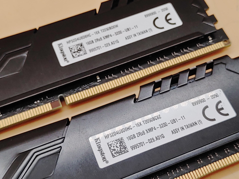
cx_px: 120
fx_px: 394
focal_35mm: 57
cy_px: 90
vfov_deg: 25.7
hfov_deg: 33.8
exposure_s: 1/154
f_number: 1.8
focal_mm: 4.36
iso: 50
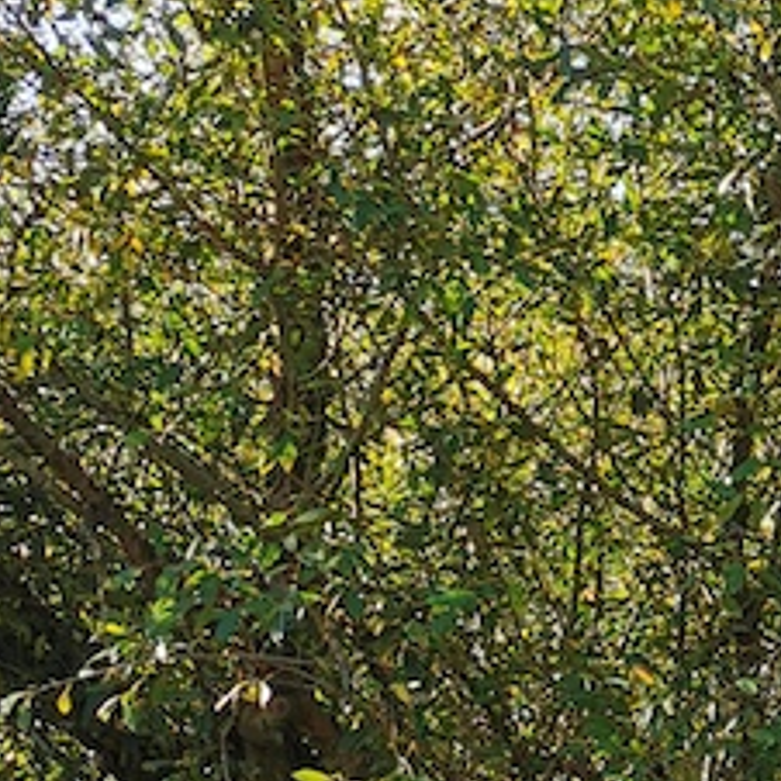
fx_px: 3446
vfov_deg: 12.9
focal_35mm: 135
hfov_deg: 12.8
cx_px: 715
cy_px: 515
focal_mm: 5.58
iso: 50
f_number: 1.8
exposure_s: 1/514
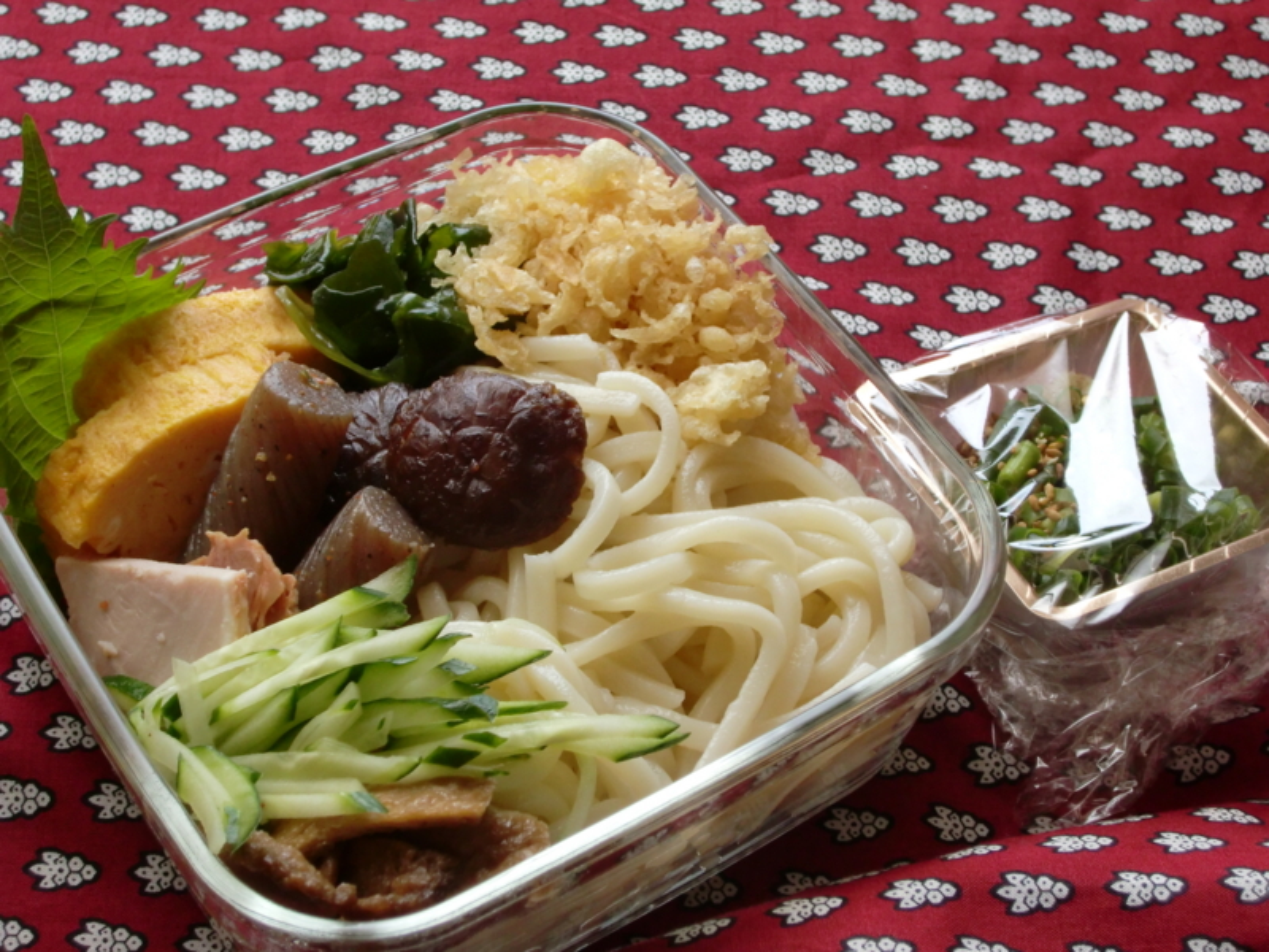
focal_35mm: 66
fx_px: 2420
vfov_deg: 22.3
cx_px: 634
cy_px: 476
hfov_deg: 29.4
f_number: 4.1
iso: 200
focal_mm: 11.7
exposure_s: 1/80
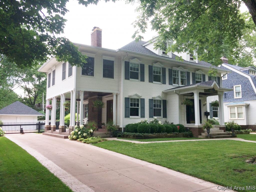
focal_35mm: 29
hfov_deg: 61.6
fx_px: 215
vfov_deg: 48.3
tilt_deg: +6.5
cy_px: 96
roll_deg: +1.1
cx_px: 128
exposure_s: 1/423
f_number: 2.2
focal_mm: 4.15
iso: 32
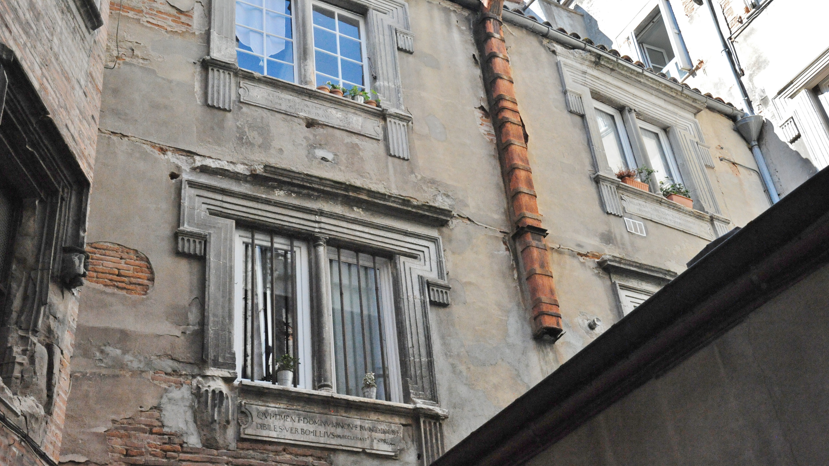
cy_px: 221
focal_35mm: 42
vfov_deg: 28.3
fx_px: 923
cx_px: 413
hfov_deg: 48.4
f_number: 6.3
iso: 6400
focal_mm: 40
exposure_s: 1/3200
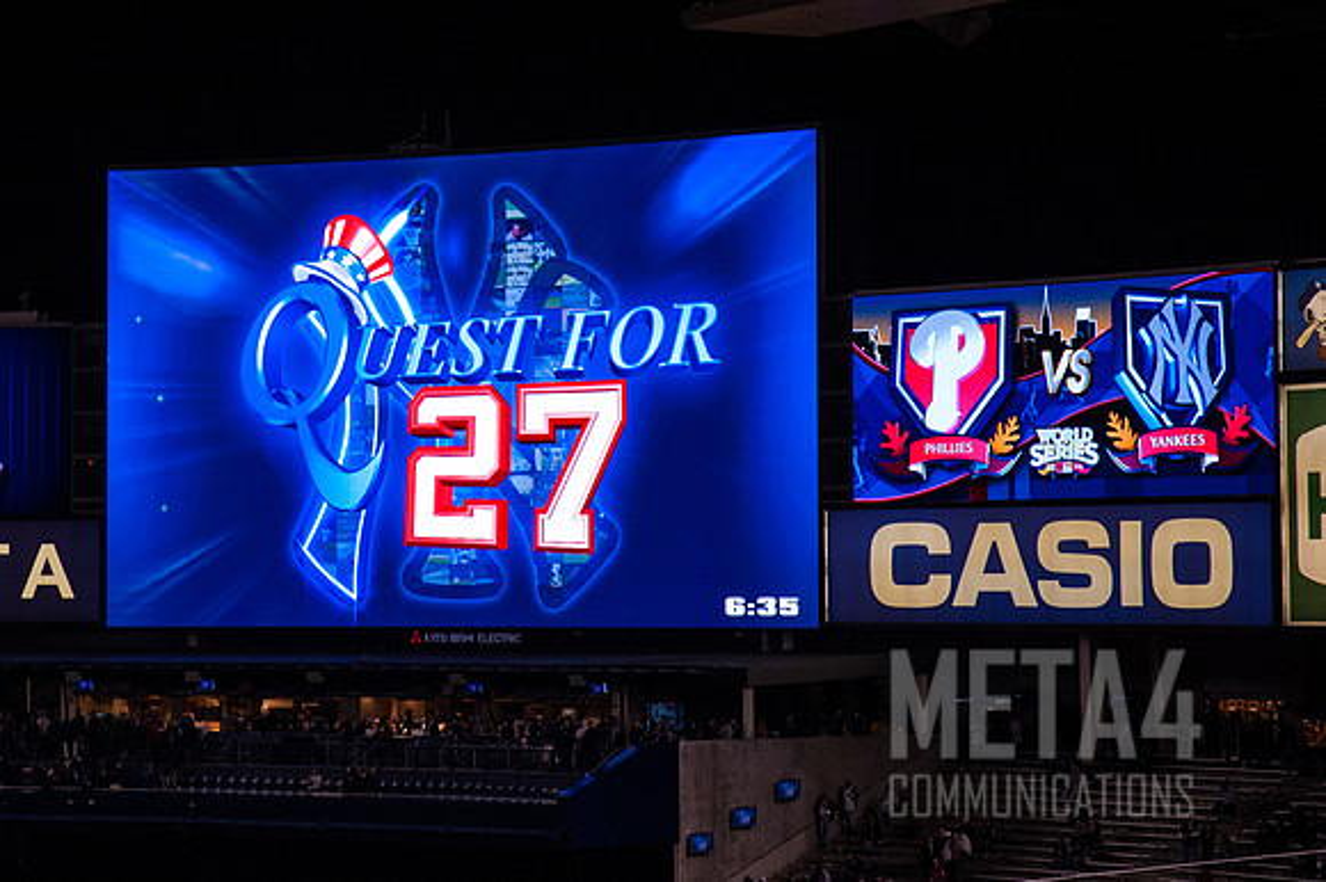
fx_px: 4402
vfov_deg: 11.4
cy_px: 384
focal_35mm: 120
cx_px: 474
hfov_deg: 17.1
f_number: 6.3
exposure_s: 1/160
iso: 640
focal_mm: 62
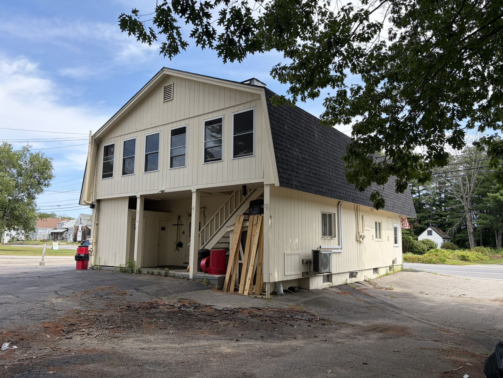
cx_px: 252
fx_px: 378
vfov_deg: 53.1
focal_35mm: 26
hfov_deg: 67.3
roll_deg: +0.0
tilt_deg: +7.0
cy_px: 189
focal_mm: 5.96
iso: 50
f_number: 1.6
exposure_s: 1/1364
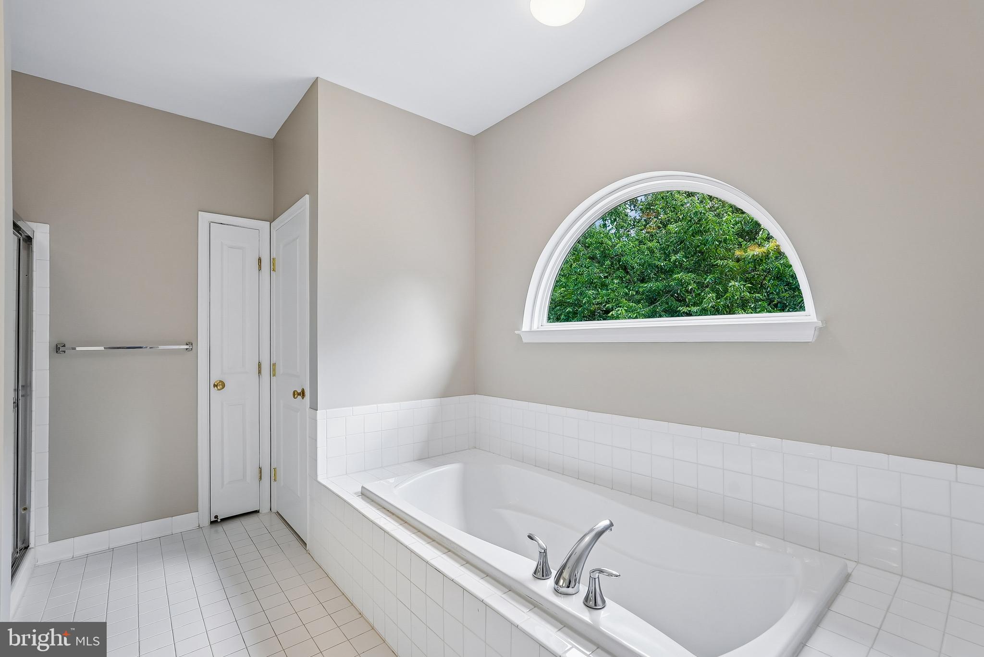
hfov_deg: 95.0
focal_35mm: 16
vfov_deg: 72.1
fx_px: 451
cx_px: 492
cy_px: 328
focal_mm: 16.5
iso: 100
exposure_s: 1/6
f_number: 8
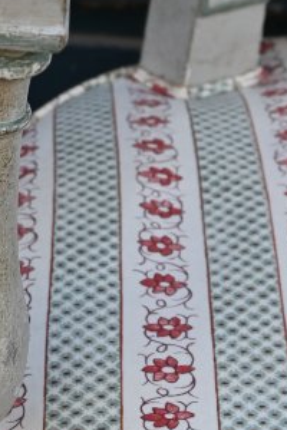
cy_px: 394
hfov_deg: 9.2
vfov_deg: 13.8
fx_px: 1758
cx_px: -95
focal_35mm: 147
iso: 200
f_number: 5
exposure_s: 1/250
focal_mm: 24.5
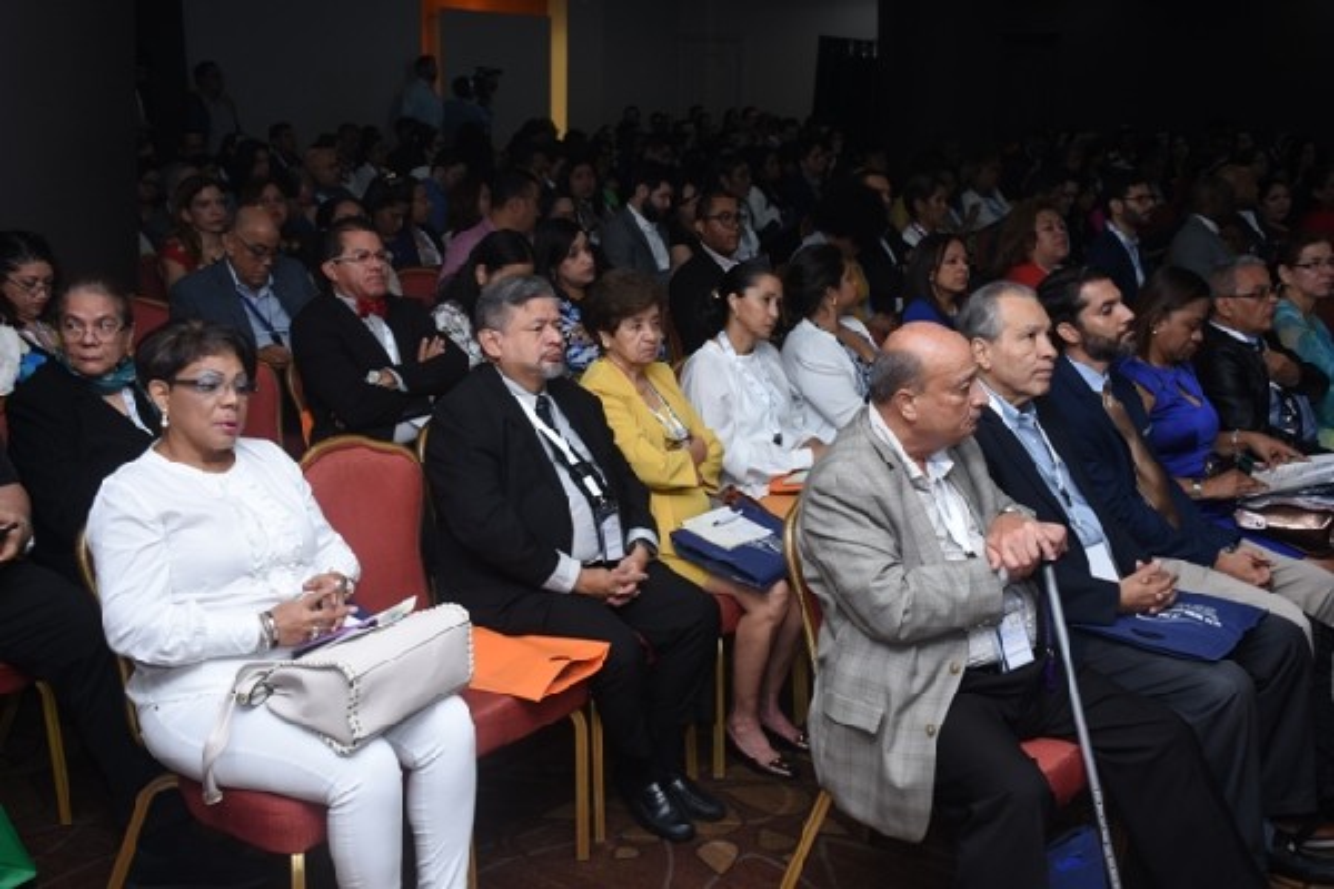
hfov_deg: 47.9
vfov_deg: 33.0
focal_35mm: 40
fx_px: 1501
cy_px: 444
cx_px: 667
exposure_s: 1/60
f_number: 5.6
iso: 400
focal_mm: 27
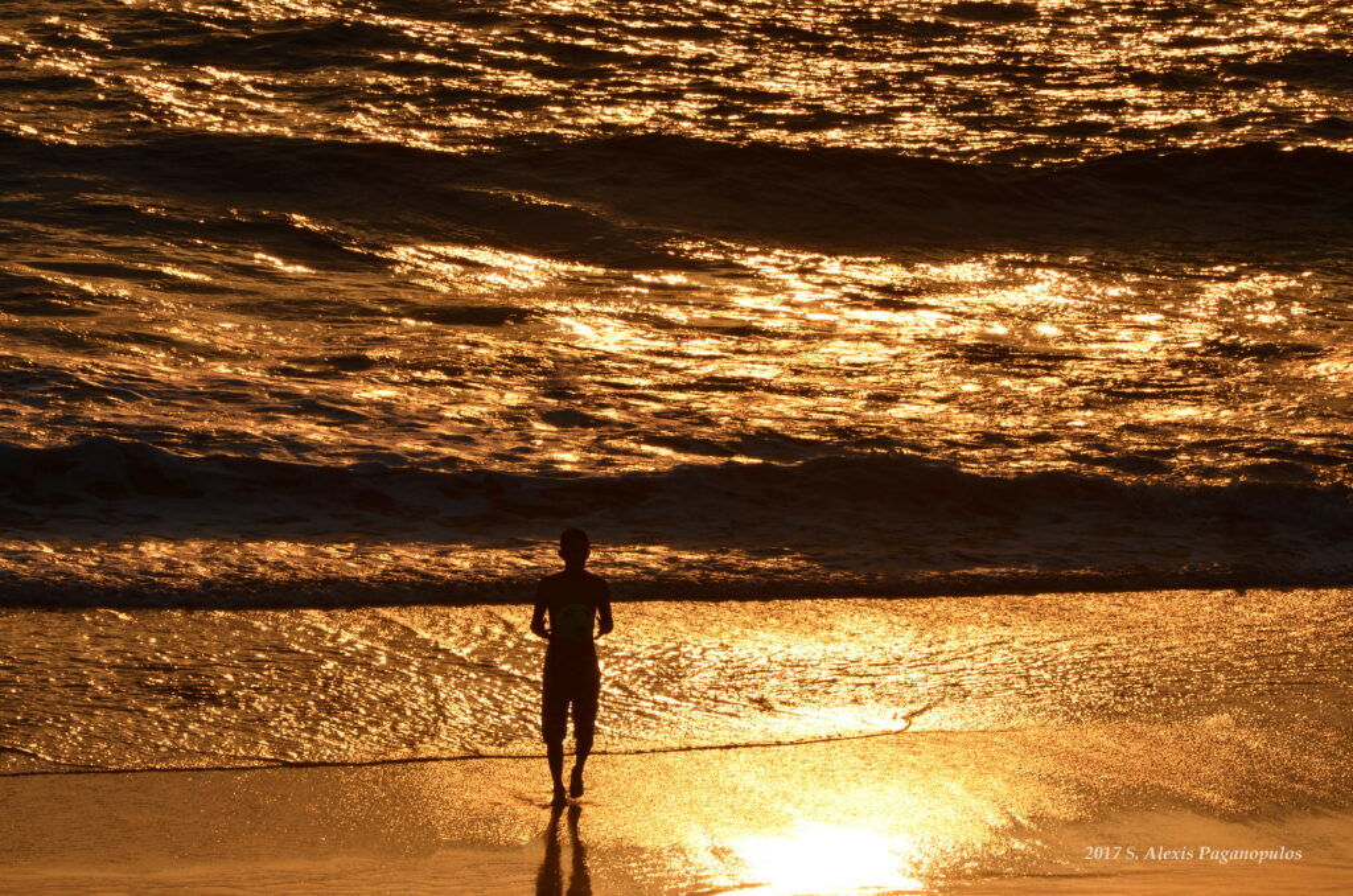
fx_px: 16876
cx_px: 676
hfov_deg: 4.6
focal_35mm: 450
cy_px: 448
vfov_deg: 3.0
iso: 100
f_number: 13
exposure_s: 1/640
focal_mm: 300
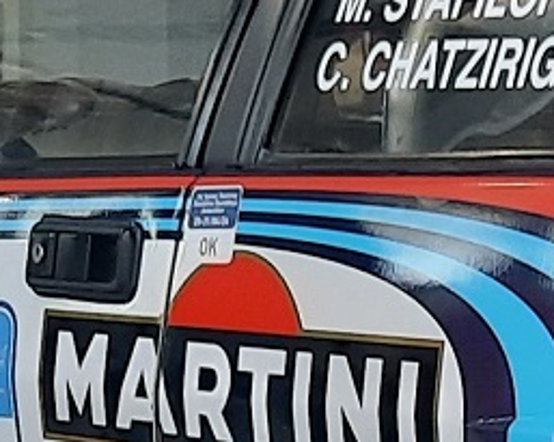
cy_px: 640
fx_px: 2801
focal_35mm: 171
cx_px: 979
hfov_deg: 10.6
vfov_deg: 8.8
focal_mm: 4.6
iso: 160
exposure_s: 1/50
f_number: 2
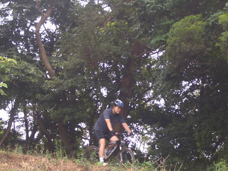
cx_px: 139
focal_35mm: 142
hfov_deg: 13.9
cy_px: 120
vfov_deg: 10.4
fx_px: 936
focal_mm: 12.2
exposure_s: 1/100
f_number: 3.9
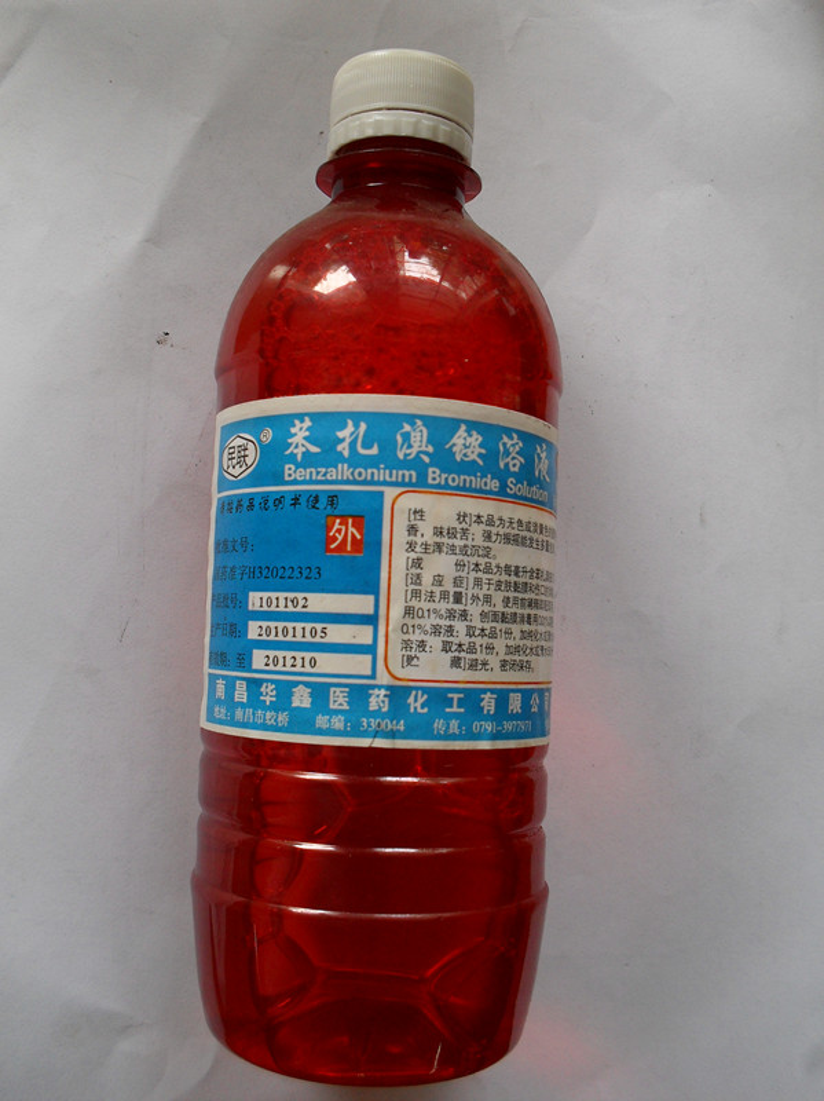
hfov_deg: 40.7
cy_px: 550
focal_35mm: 35
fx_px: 1112
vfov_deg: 52.7
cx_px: 412
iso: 100
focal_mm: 6.3
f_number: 3.2
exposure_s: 1/60
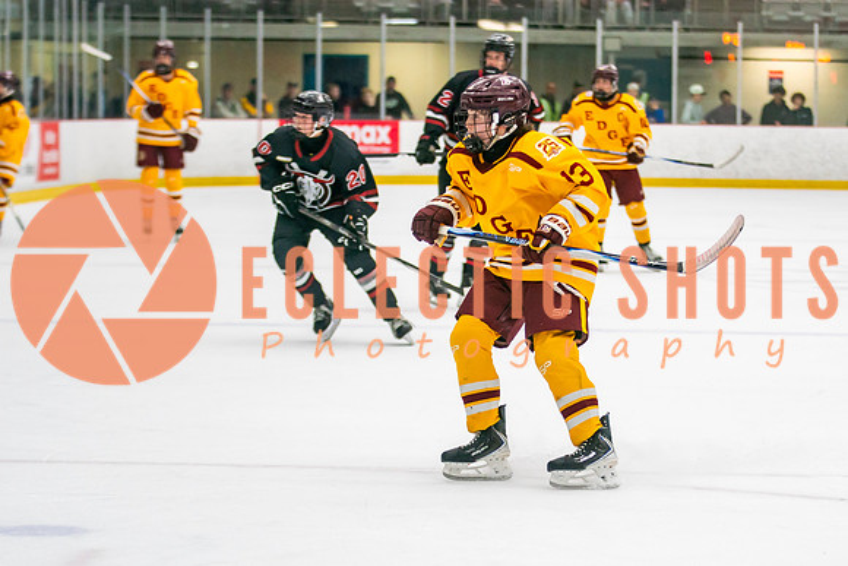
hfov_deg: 13.5
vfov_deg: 9.0
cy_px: 283
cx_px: 567
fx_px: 3580
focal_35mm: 152
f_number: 2.8
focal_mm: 90
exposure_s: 1/640
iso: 800
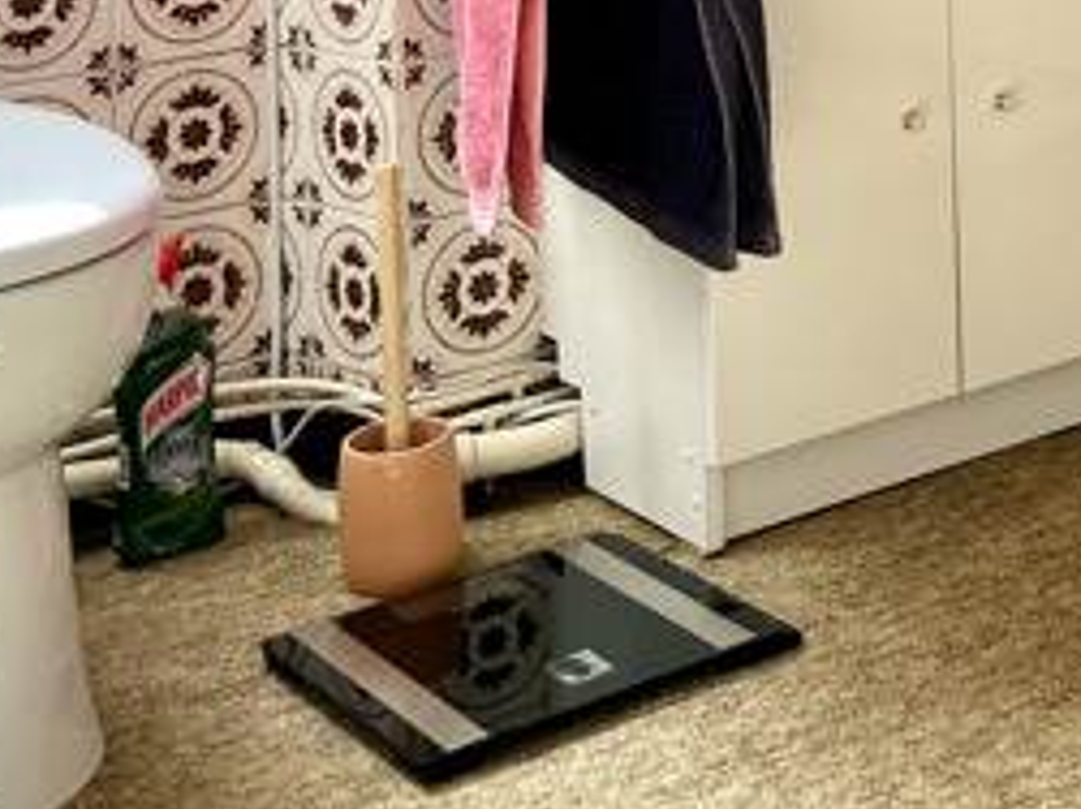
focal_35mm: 83
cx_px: 1245
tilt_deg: -0.3
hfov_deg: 22.0
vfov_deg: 16.0
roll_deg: +1.8
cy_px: -473
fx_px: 2591
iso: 40
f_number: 1.6
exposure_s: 1/122
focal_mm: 5.1
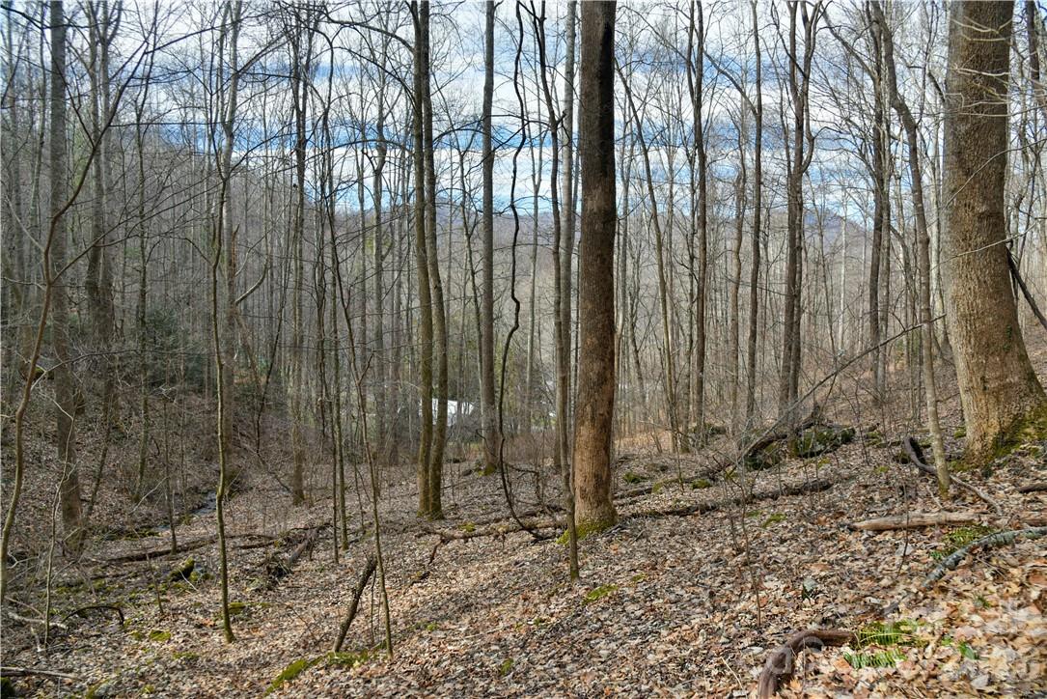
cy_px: 350
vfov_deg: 53.2
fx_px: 698
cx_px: 524
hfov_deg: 73.7
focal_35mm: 24
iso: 800
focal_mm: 24
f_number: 6.3
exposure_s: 1/160
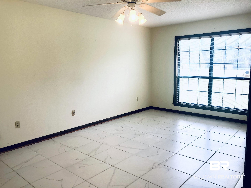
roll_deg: +0.8
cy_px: 94
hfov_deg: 63.4
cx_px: 126
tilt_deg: -8.2
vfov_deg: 49.7
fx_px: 203
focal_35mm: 28
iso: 25
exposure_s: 1/120
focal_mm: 4
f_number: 1.8
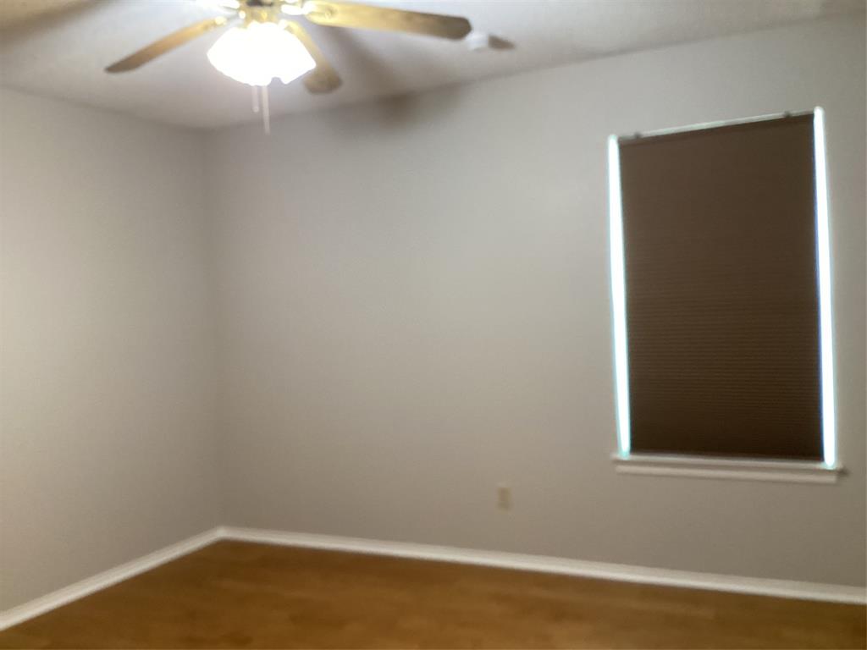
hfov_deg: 58.4
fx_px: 776
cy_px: 325
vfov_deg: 45.4
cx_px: 434
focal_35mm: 31
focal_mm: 3.3
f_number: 2.4
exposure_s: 1/60
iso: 320
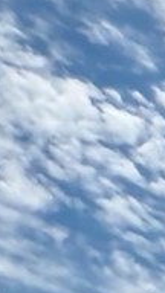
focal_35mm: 163
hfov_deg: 5.2
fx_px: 1268
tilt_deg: -1.2
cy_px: 972
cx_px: 926
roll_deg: -0.2
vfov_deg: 9.3
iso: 50
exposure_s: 1/1370
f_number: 2.2
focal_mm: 2.22
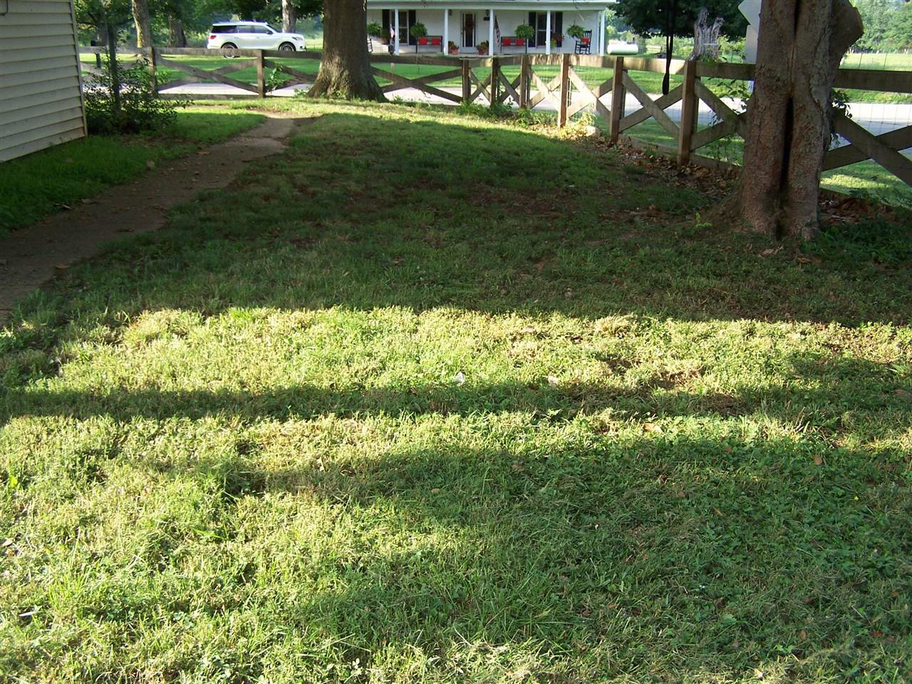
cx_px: 456
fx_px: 1001
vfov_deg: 37.7
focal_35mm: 38
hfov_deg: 49.0
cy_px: 342
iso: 80
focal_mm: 6.3
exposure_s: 1/125
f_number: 2.8
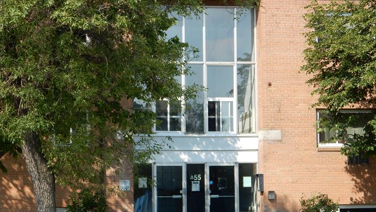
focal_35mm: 91
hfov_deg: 23.4
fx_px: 907
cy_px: 153
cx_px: 173
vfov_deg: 13.2
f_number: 4.8
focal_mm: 12.6
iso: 125
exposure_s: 1/400
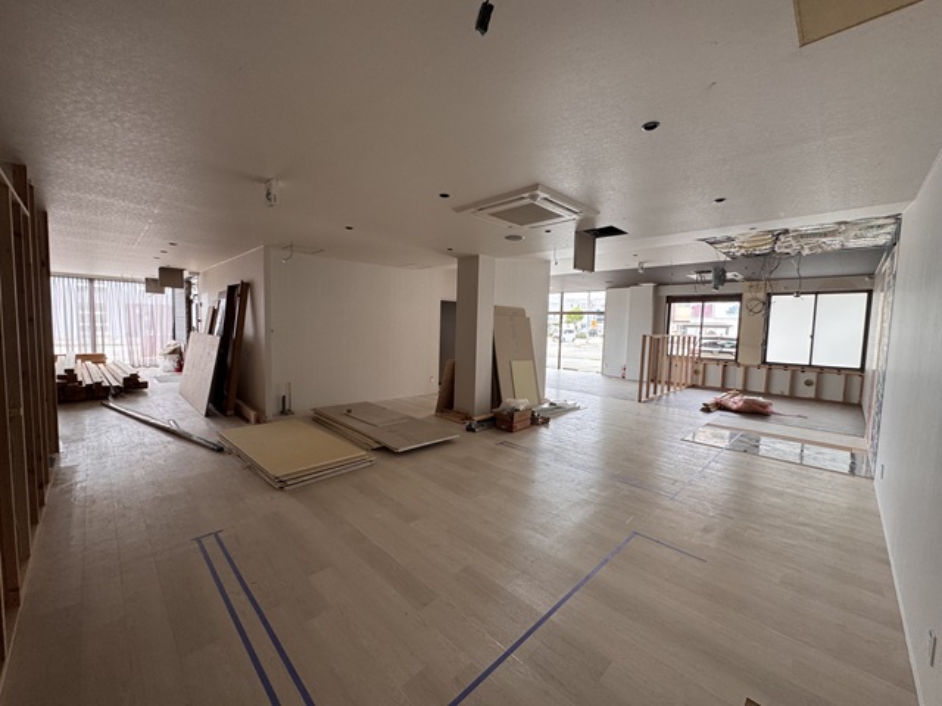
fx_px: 381
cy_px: 353
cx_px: 471
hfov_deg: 102.1
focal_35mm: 14
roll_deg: -1.2
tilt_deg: -4.1
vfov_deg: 85.7
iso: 160
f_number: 2.2
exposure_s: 1/99
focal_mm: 2.22
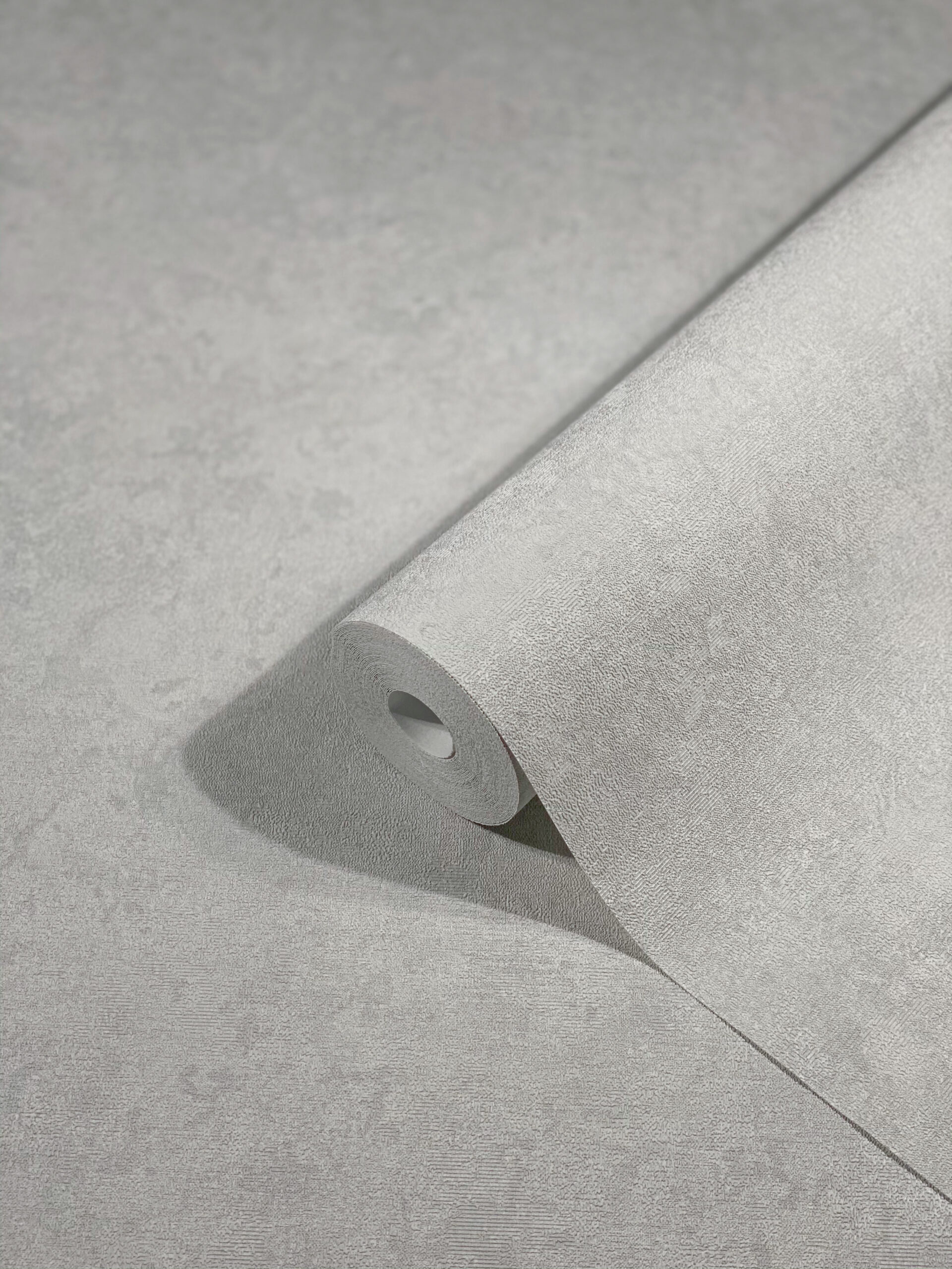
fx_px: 1907
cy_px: 634
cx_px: 476
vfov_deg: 36.8
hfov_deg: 28.0
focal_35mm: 52
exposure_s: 1/639
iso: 20
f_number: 2
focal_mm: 6
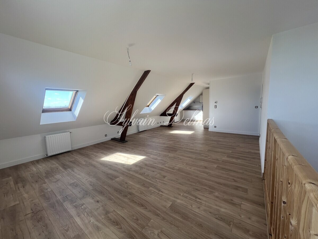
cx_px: 159
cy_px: 120
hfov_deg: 106.2
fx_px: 119
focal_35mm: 13
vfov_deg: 89.9
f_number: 1.8
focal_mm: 1.57
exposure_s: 1/131
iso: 32
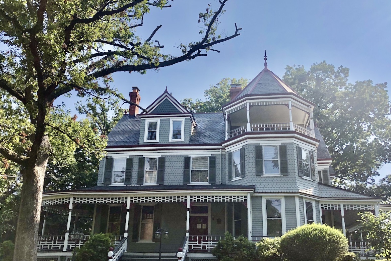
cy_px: 128
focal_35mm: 30
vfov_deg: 43.6
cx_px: 193
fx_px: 326
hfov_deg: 61.9
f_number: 1.8
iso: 20
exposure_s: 1/1675
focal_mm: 3.99
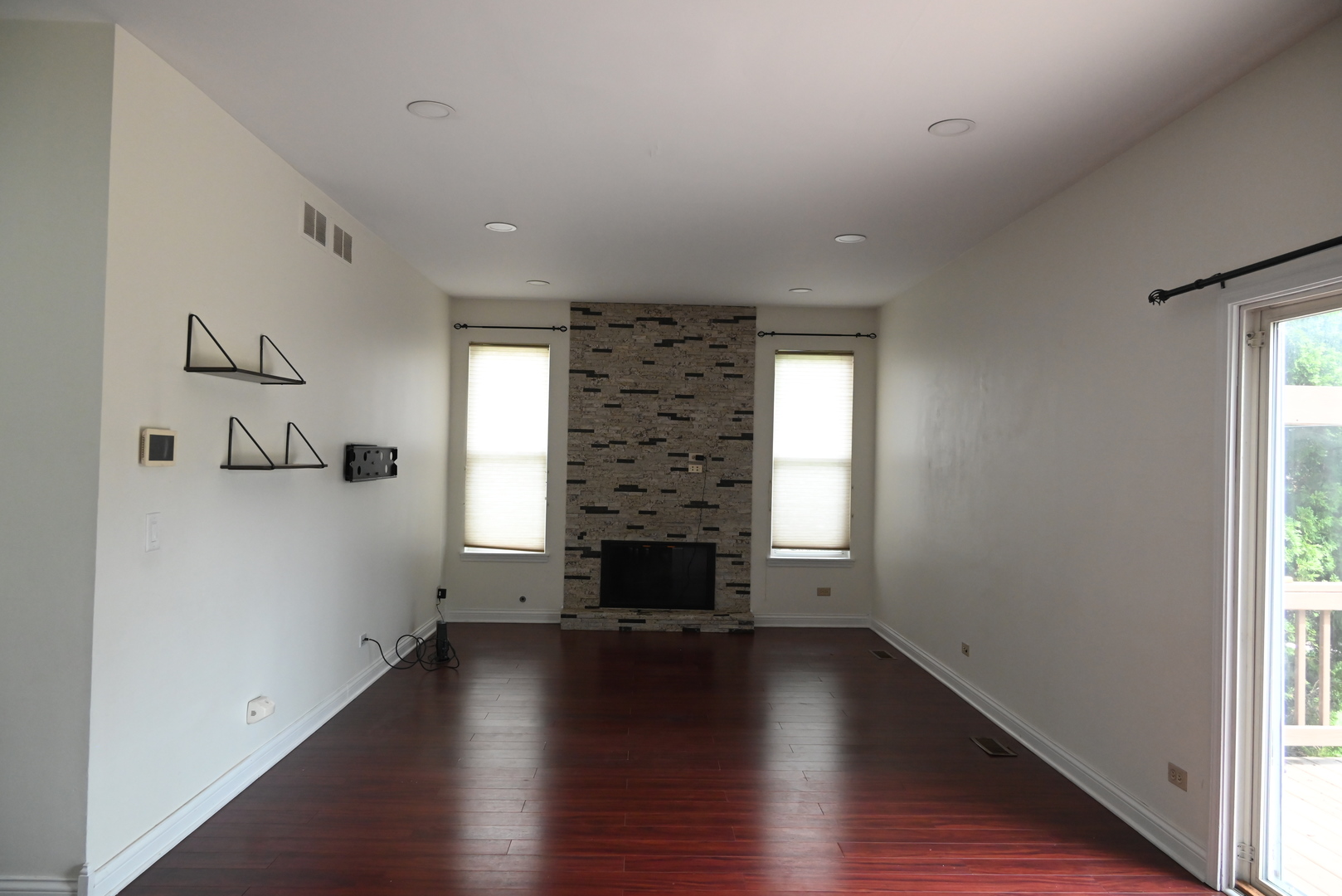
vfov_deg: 53.2
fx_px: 895
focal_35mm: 24
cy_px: 448
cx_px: 671
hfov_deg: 73.7
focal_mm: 24
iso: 2500
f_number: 6.3
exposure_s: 1/160
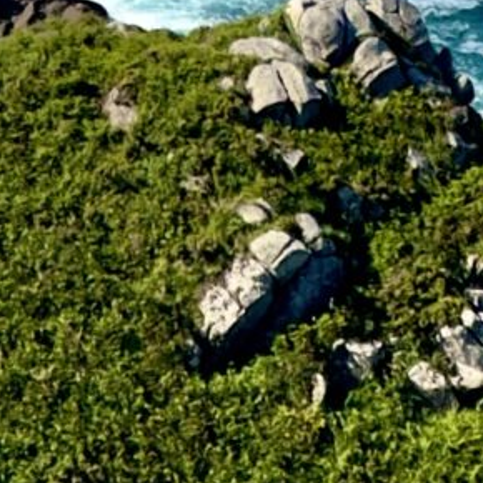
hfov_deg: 2.9
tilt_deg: -8.9
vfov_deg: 2.8
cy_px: -1322
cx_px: 27
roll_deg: +1.3
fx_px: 9472
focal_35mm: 600
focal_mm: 9
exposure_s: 1/558
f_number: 2.8
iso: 32
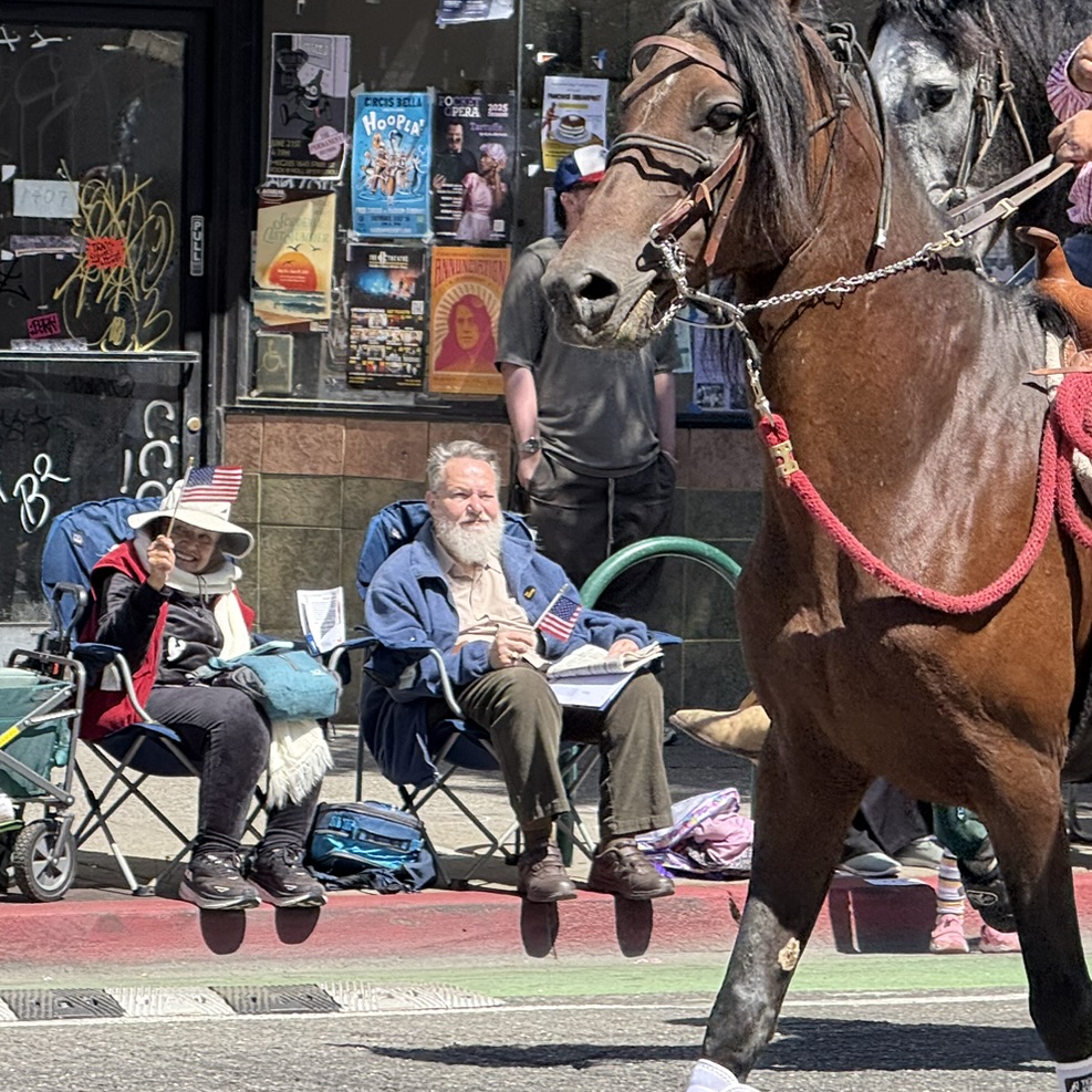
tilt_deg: -0.7
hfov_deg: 7.9
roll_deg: -1.3
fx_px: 7852
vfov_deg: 8.0
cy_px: 480
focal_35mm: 220
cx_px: 922
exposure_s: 1/668
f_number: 2.8
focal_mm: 15.66
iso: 64
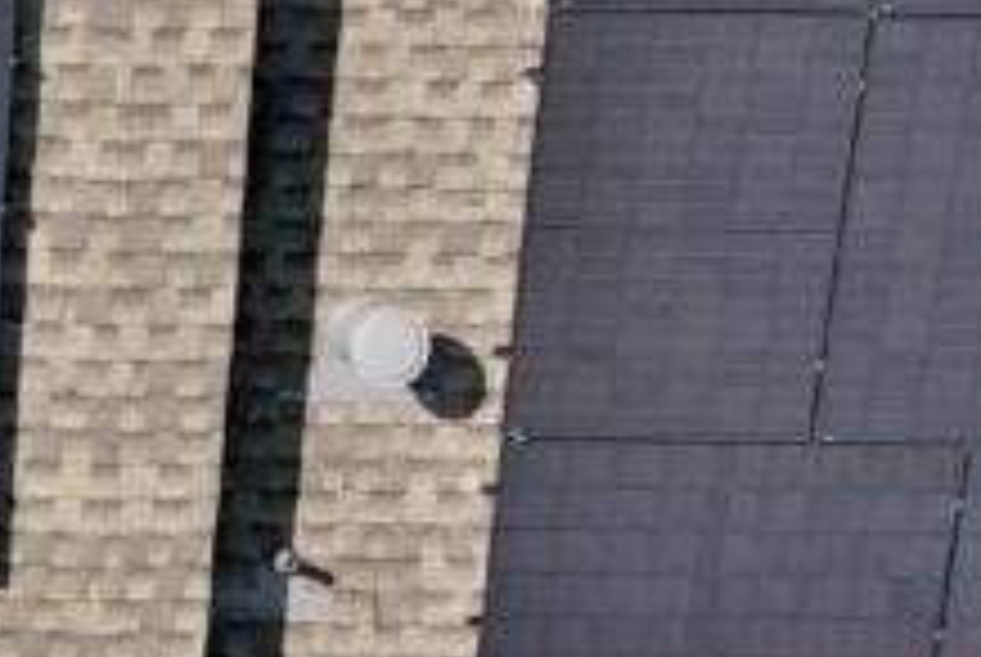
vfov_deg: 9.9
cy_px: -268
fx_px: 3711
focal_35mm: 136
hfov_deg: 14.1
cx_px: -464
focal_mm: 10.57
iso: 400
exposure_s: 1/3448
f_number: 2.8
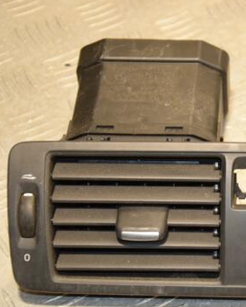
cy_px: 170
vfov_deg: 15.4
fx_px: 1137
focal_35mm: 125
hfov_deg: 12.2
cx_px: 253
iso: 800
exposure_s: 1/100
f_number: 5
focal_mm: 52
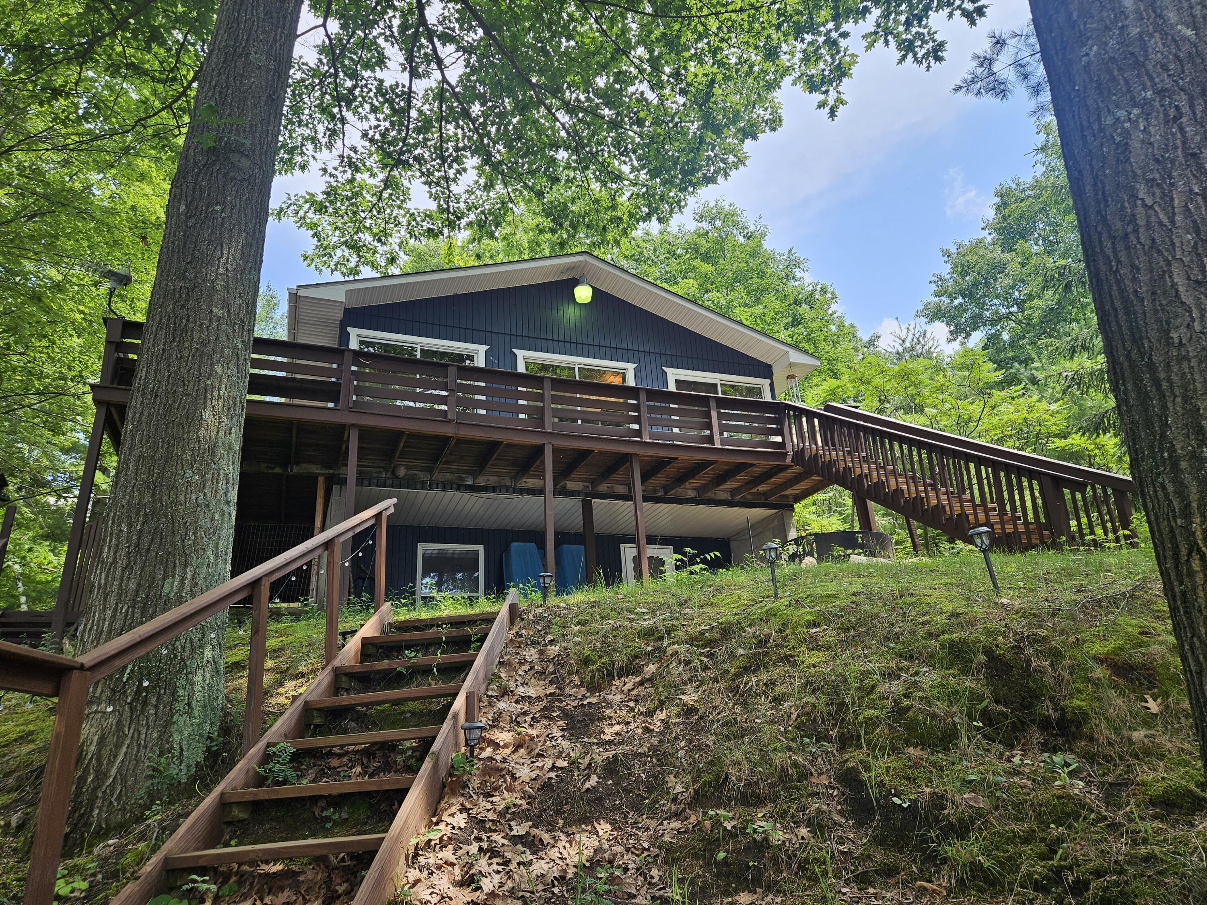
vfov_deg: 58.9
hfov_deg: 73.9
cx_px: 604
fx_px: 802
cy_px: 452
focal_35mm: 23
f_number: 1.8
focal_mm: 5.4
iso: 25
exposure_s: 1/324
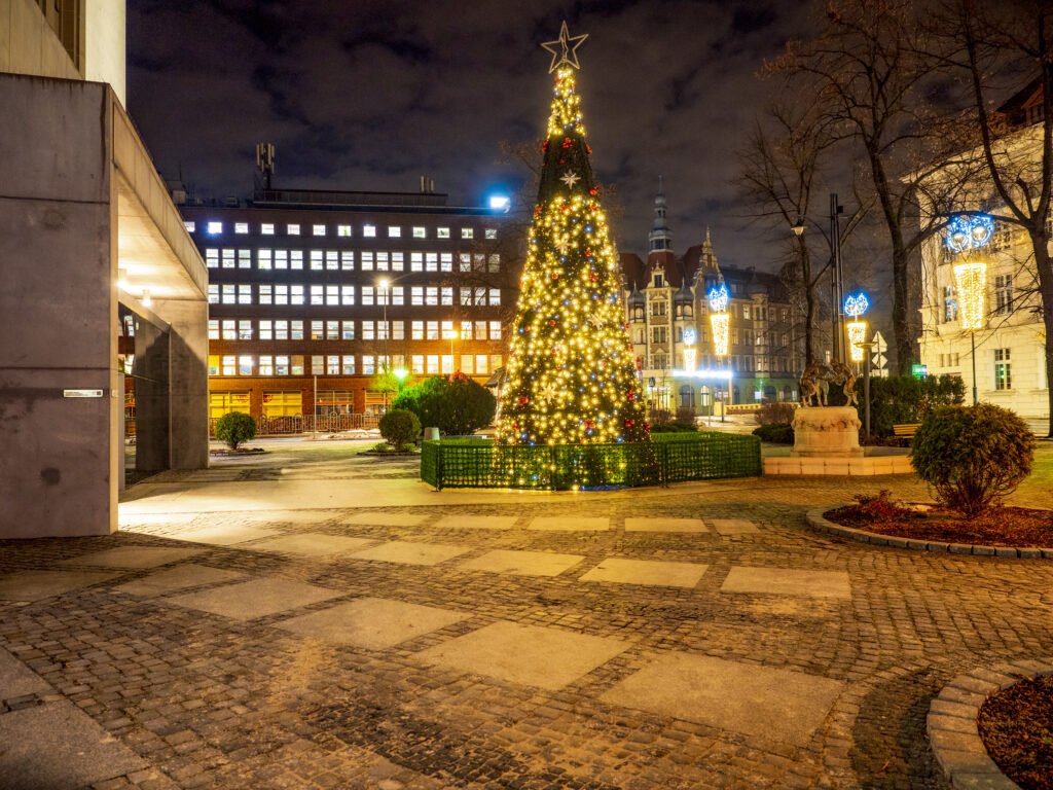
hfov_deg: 71.6
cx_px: 526
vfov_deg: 56.8
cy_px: 395
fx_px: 730
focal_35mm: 24
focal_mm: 12
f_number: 2.8
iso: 250
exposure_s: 1/1.67
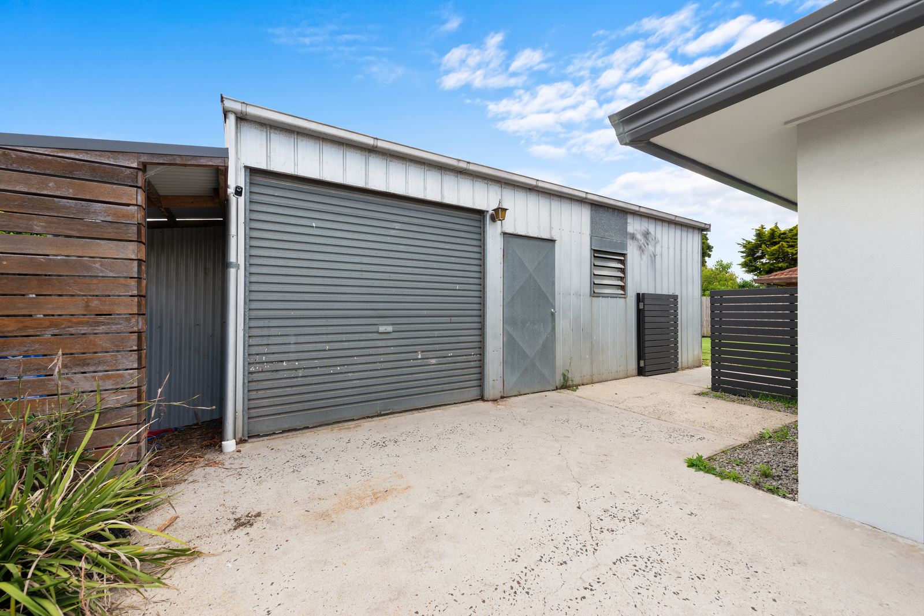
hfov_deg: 104.2
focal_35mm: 14
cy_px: 308
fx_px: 359
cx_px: 462
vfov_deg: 81.3
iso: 125
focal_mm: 14
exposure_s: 1/160
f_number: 8
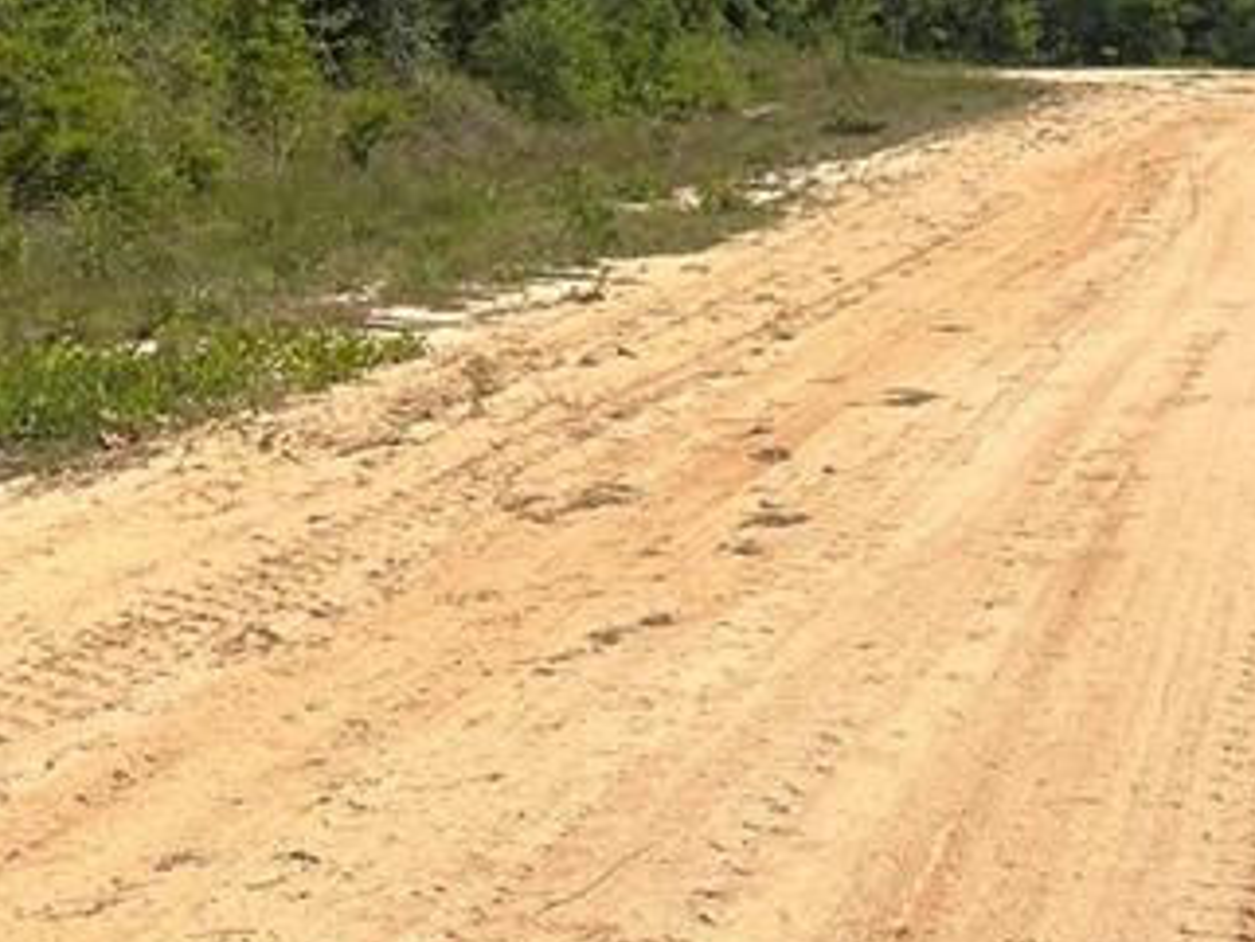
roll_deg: -1.1
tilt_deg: +1.1
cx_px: 1024
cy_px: 59
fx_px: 3010
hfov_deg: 23.2
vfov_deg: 17.5
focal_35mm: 83
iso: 50
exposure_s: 1/5556
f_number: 1.6
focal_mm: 5.1
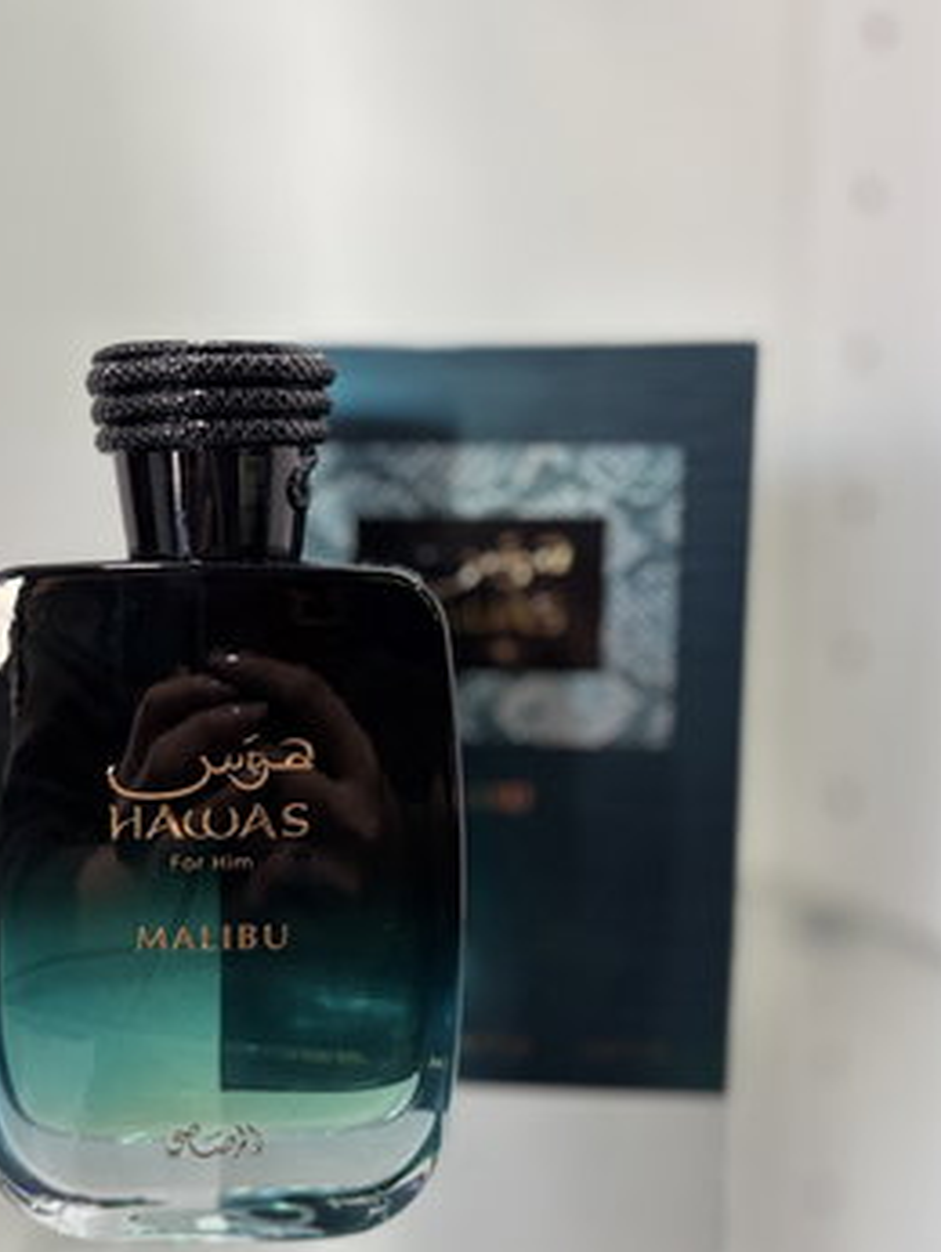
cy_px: 726
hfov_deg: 36.0
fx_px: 1448
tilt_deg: -8.3
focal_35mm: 40
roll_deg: -0.7
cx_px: 413
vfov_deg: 46.6
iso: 500
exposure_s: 1/58
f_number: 1.6
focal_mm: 5.96
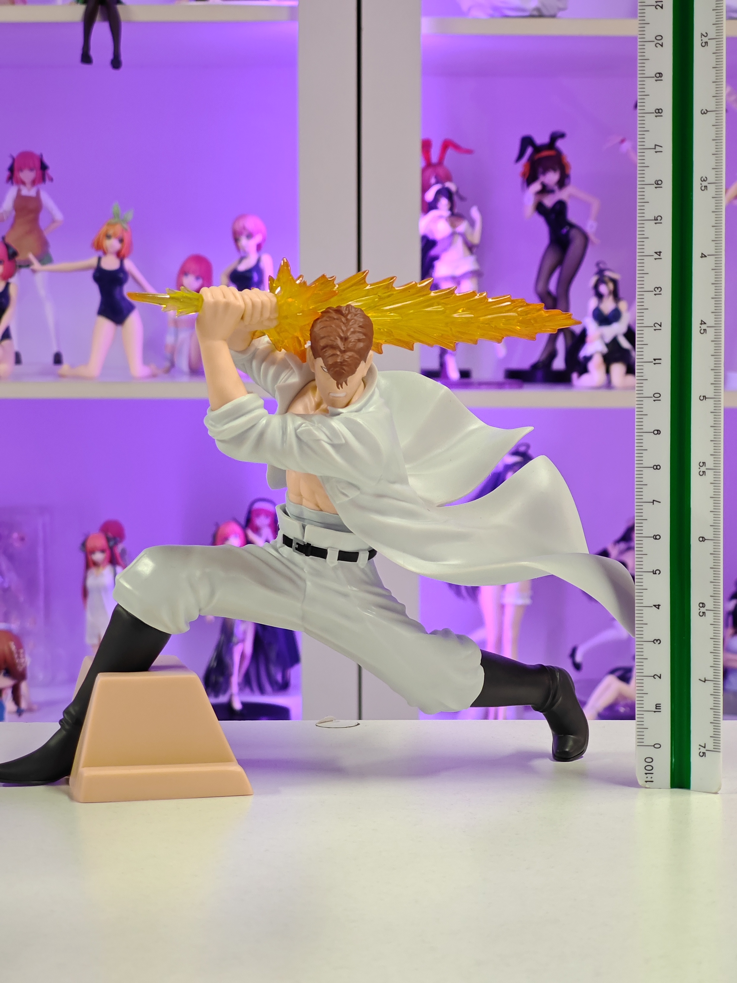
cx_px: 368
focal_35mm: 80
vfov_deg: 24.4
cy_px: 492
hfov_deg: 18.4
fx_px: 2271
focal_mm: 7.48
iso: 1000
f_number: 2.4
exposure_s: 1/25
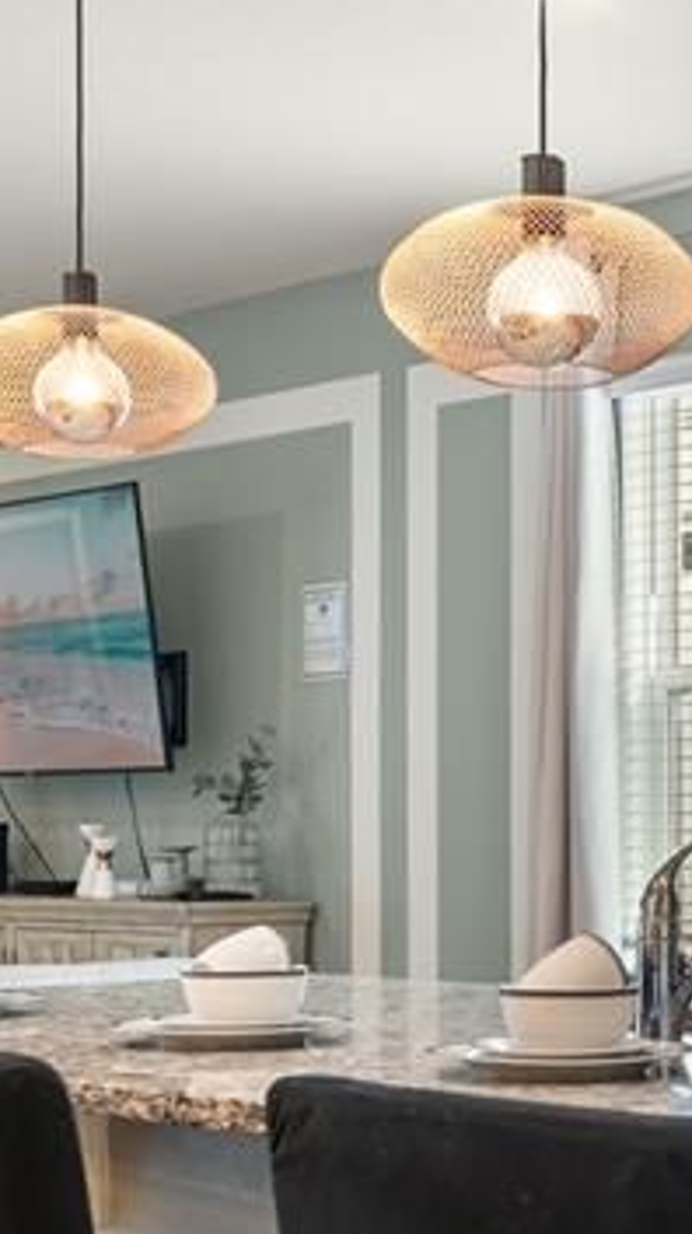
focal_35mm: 73
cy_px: 835
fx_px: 2386
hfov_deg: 16.0
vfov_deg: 28.8
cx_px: 779
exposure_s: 1/8
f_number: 7.1
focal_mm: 24
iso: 1600
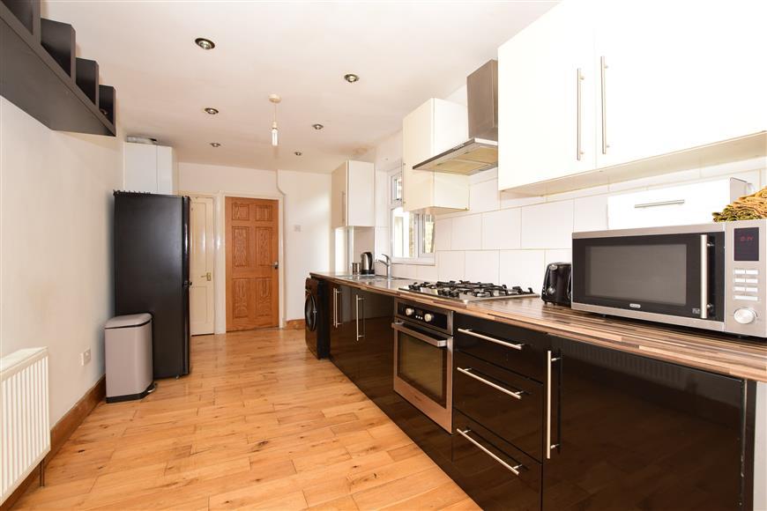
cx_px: 384
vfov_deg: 77.3
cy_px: 256
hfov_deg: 100.4
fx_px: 320
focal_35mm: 15
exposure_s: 1/40
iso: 500
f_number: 10
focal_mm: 10
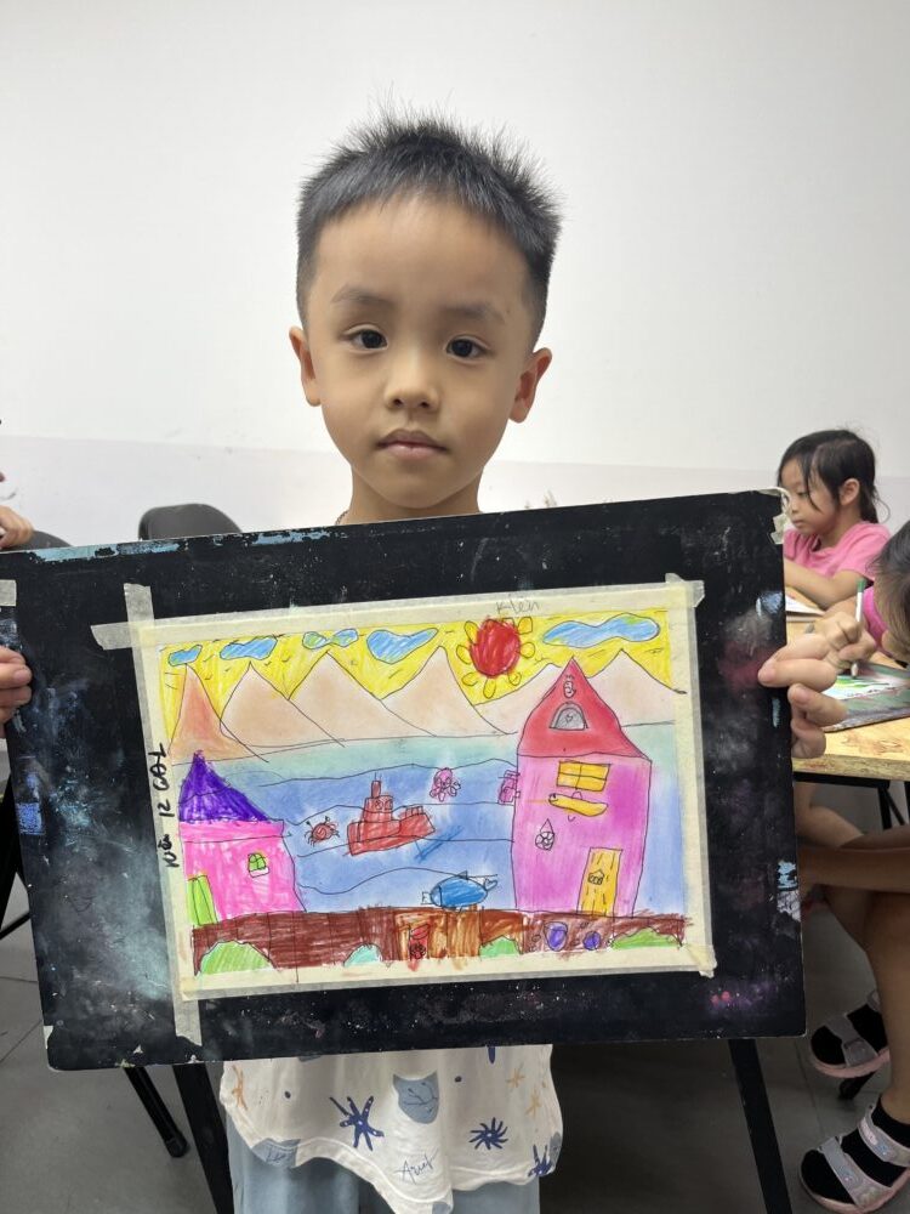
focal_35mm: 26
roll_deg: -2.5
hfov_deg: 53.1
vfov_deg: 67.3
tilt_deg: -10.1
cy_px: 607
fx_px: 911
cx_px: 455
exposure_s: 1/121
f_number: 1.6
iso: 80
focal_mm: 5.1
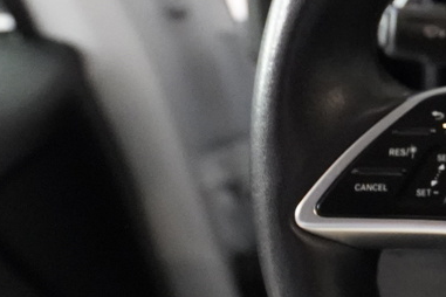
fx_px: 842
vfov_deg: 20.0
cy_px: 106
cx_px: 763
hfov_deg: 21.5
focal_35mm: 68
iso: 12800
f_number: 2.8
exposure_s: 1/160
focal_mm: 16
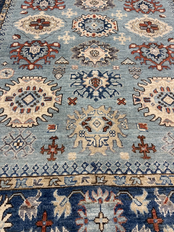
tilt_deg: -61.5
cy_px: 116
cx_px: 87
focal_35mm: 24
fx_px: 161
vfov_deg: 71.6
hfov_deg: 56.8
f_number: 1.78
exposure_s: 1/100
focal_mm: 6.76
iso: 200
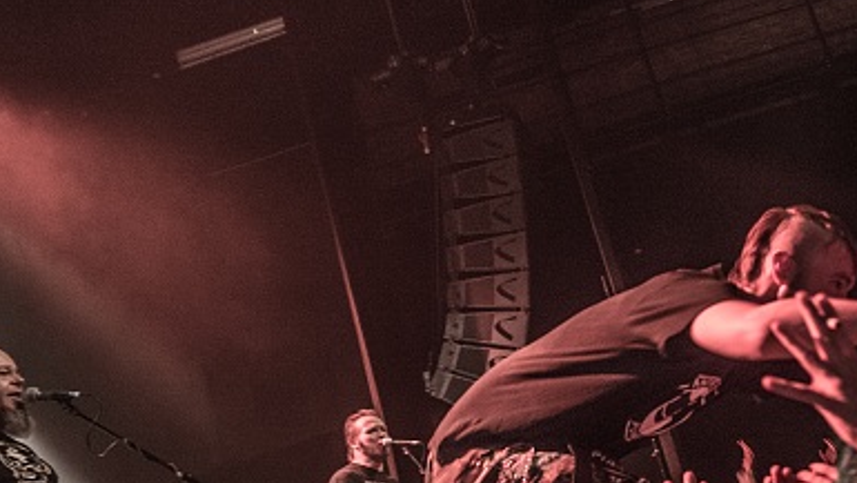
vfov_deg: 25.3
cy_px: 322
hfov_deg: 41.5
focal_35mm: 47
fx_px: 1069
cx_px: 708
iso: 3200
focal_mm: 24
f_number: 2.8
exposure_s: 1/80
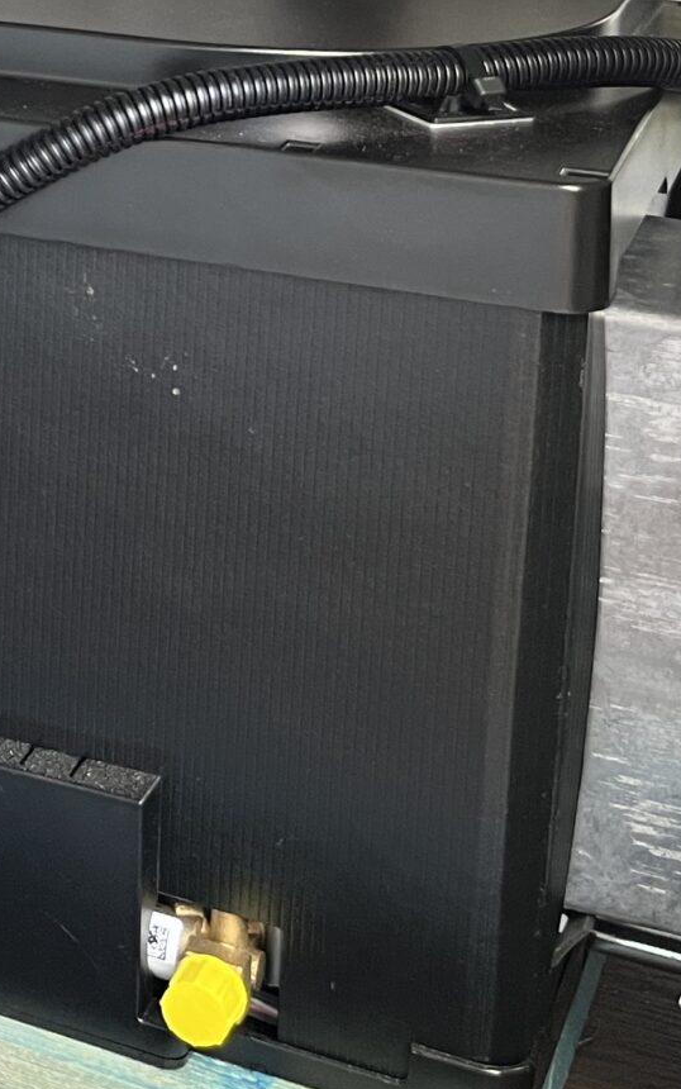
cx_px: -585
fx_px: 2433
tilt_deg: -9.7
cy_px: -22
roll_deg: +0.5
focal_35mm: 82
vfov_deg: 24.0
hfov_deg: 14.0
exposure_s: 1/60
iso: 125
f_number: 1.6
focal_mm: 5.1
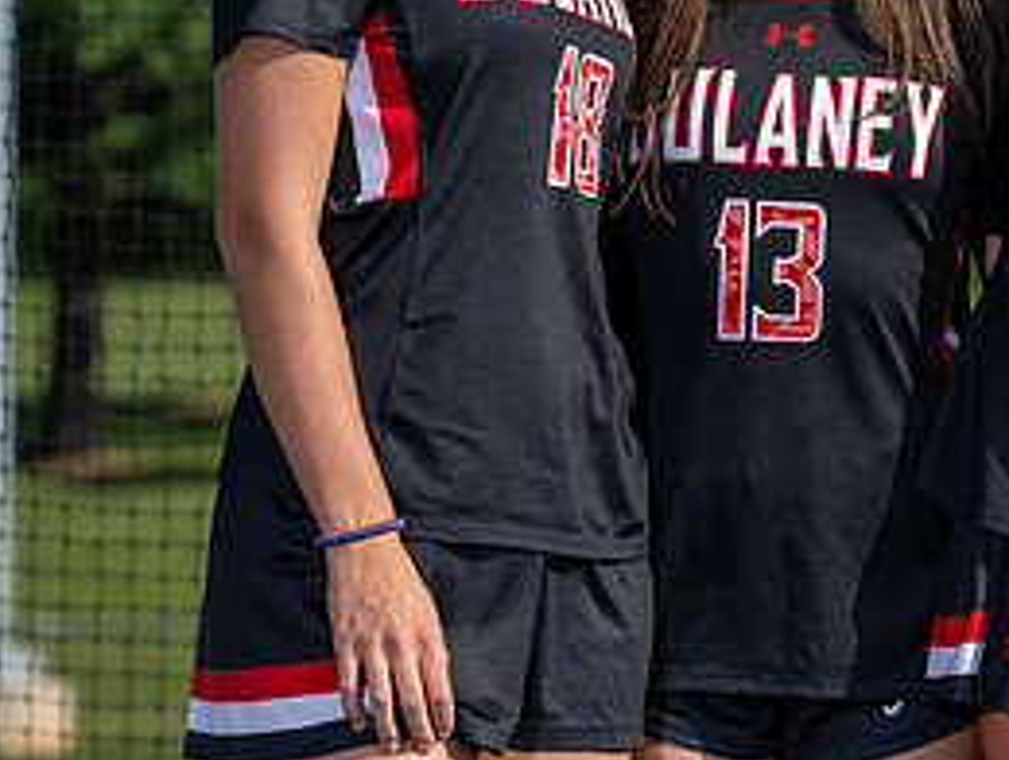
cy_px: 281
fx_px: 11681
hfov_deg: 4.9
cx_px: 1256
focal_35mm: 400
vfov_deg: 3.7
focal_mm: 130
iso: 40
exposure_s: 1/250
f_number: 5.6
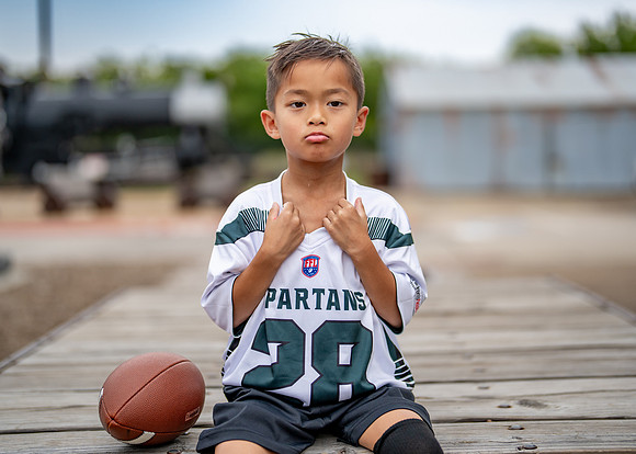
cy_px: 217
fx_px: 1016
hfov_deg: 34.8
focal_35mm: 56
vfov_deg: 25.2
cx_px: 331
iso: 250
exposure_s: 1/2000
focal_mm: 50
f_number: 1.2
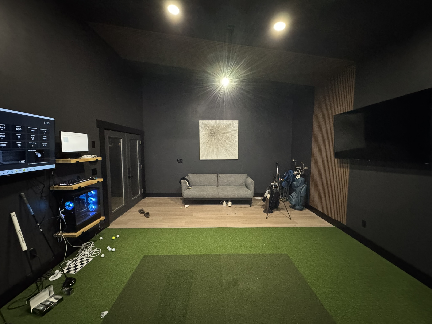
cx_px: 216
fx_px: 175
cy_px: 162
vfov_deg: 85.7
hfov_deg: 102.1
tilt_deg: -4.3
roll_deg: -0.6
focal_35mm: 14
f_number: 2.2
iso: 1250
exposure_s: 1/40
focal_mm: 2.22
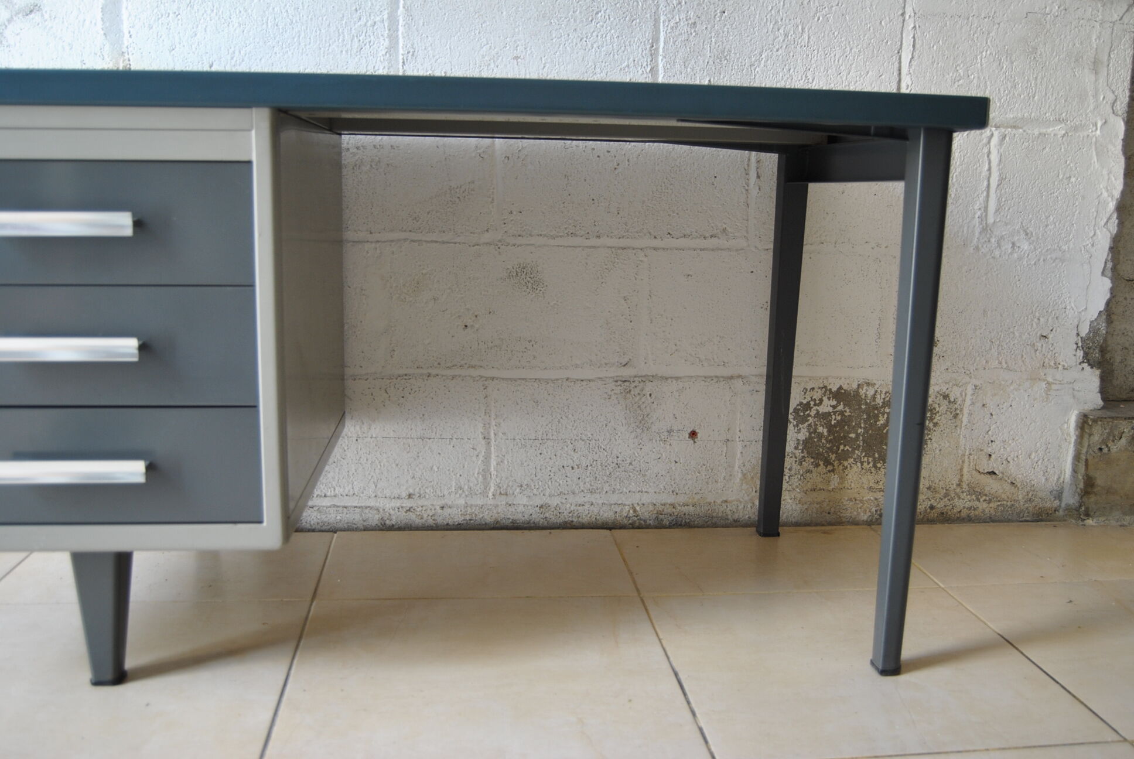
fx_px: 1041
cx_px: 567
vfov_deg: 40.1
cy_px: 380
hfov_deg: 57.2
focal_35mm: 33
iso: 200
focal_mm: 22
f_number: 3.5
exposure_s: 1/50
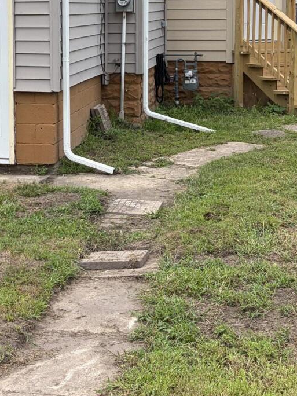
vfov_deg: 25.1
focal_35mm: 76
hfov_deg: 19.2
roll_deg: +0.3
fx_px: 869
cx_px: 52
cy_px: 68
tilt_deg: -4.8
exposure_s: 1/468
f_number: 1.6
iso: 64
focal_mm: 5.96
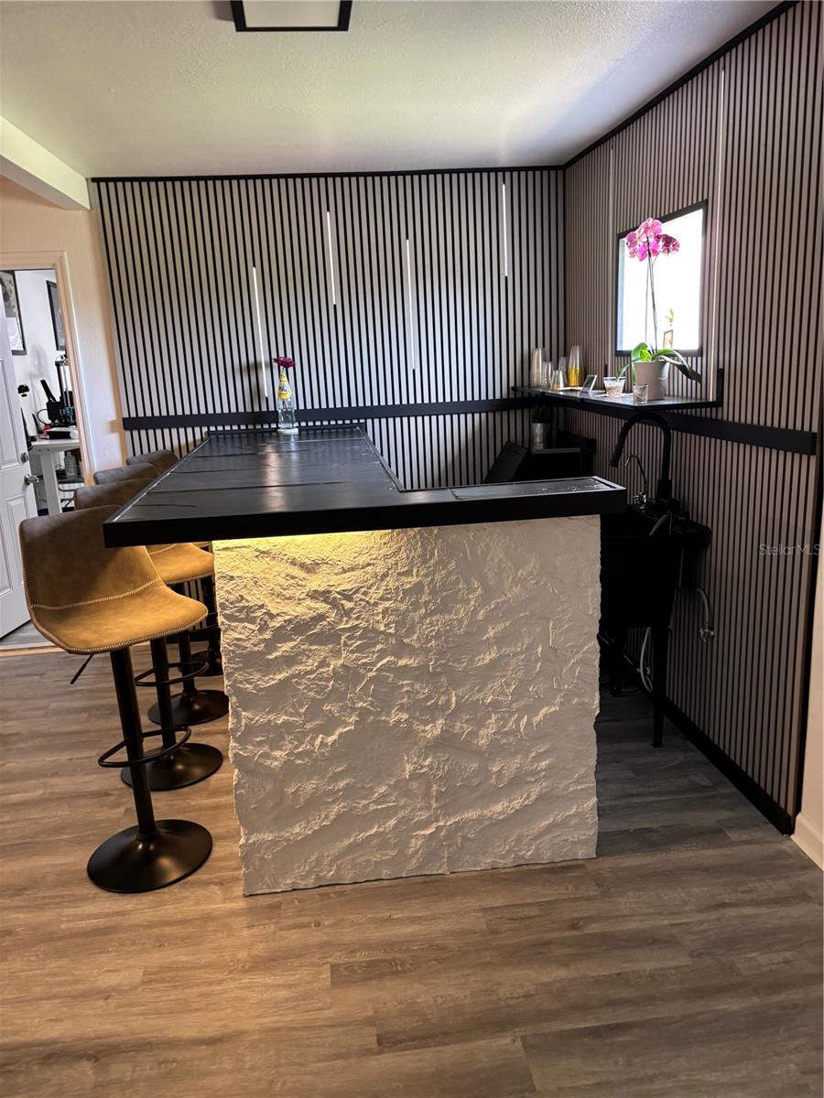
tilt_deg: -20.5
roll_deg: -0.6
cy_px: 549
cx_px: 412
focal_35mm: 26
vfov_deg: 67.3
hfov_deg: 53.1
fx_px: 825
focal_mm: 5.96
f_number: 1.6
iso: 160
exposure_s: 1/60
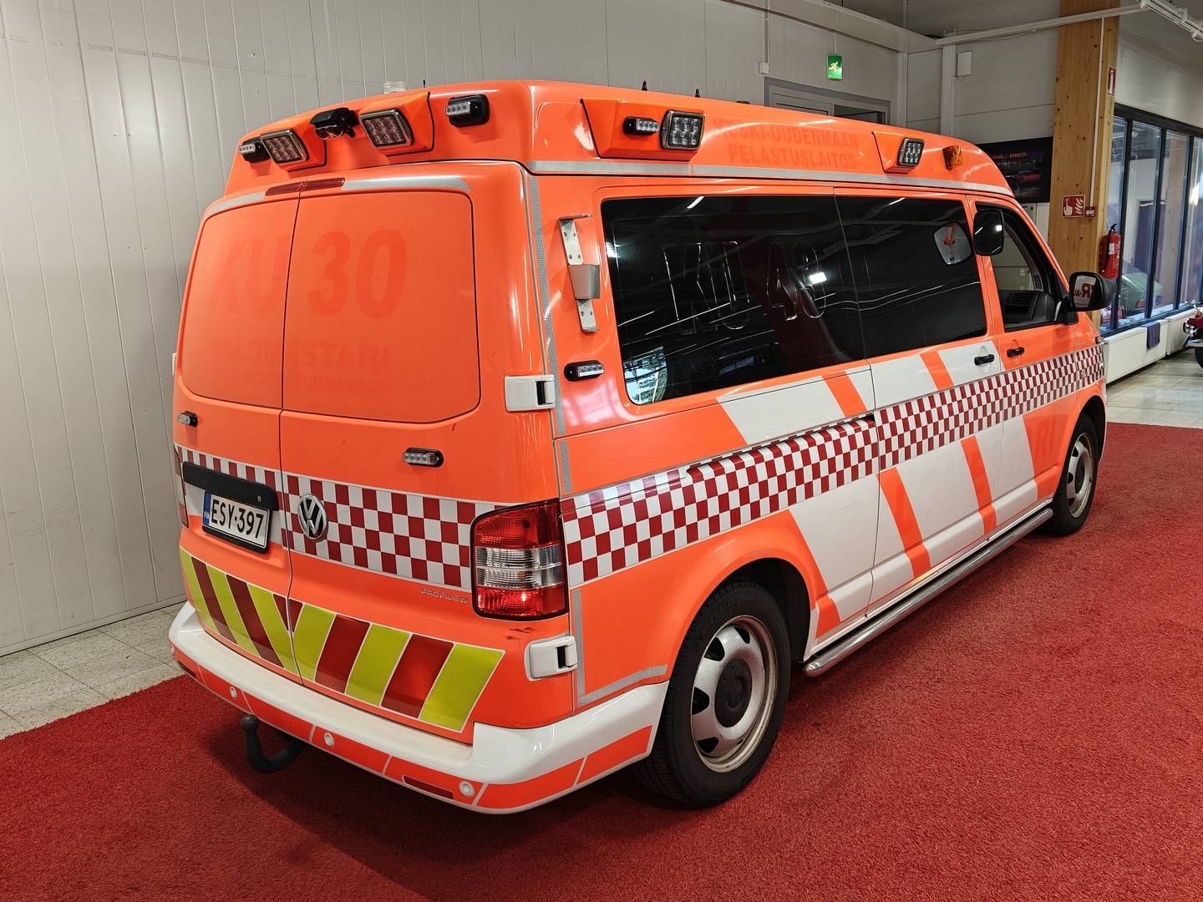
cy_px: 451
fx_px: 1008
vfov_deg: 48.2
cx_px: 602
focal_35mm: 29
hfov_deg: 61.7
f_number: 1.8
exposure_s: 1/100
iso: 100
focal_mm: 5.59
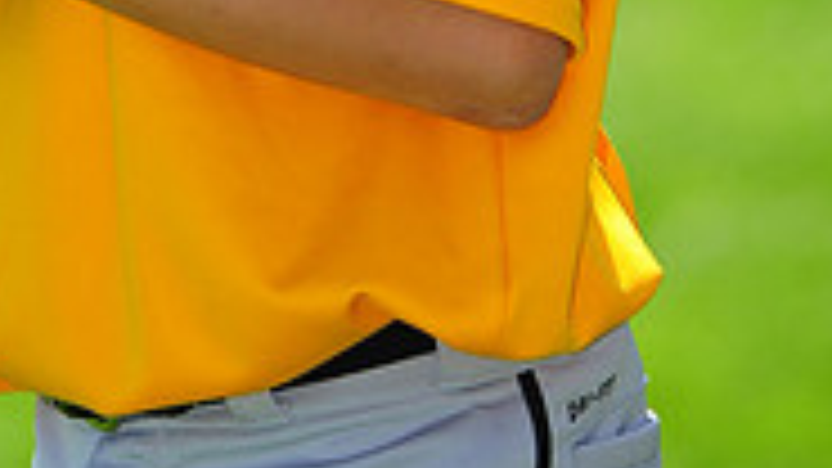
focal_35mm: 656
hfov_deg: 3.3
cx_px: 85
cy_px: -756
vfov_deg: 1.8
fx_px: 14470
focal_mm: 200
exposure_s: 1/800
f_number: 4.5
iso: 200
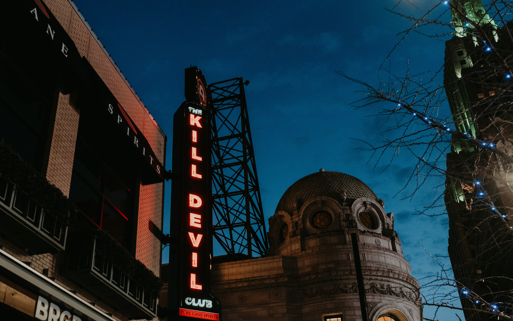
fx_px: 545
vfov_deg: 32.7
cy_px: 187
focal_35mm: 39
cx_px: 220
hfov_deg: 50.2
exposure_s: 1/80
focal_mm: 22
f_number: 3.6
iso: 800
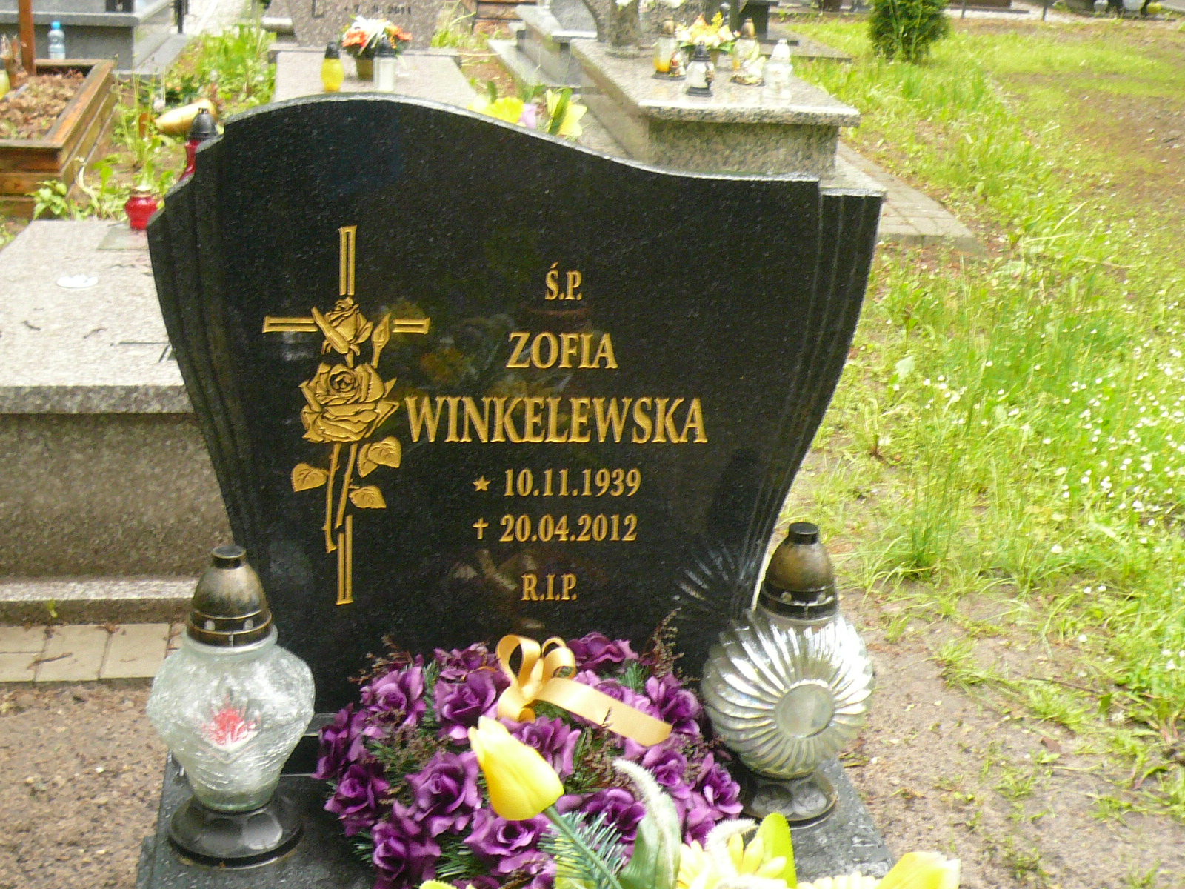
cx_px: 592
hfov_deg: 39.7
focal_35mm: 48
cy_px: 444
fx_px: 1643
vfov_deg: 30.3
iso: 125
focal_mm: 5.2
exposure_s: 1/15
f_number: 2.9
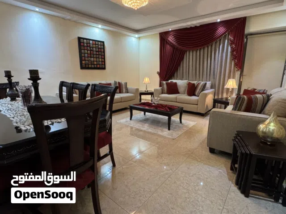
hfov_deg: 102.1
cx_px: 143
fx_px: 116
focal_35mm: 14
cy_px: 107
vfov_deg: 85.7
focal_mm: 2.22
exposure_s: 1/50
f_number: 2.2
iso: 320
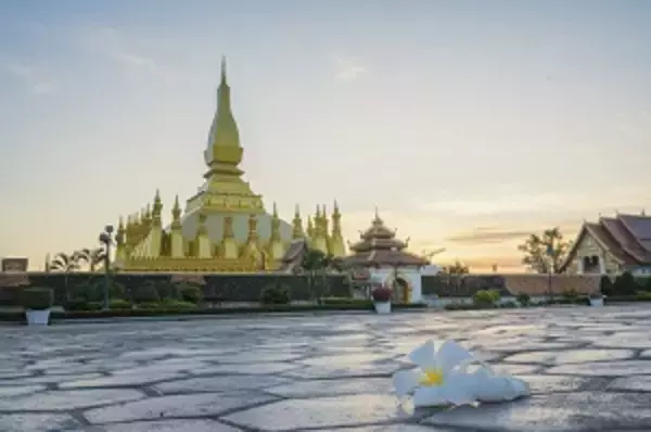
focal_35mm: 32
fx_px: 578
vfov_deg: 41.0
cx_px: 326
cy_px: 216
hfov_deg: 58.8
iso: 100
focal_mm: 32
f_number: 8
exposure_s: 1/60
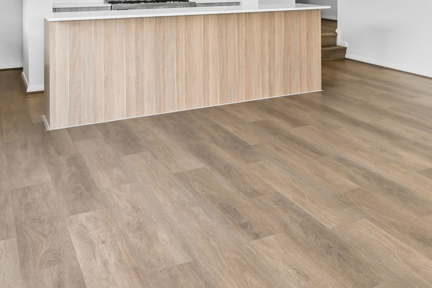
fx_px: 552
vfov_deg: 27.7
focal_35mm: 46
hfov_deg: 36.9
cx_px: 461
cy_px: 4
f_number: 7.1
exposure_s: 1/5
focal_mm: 14
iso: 100
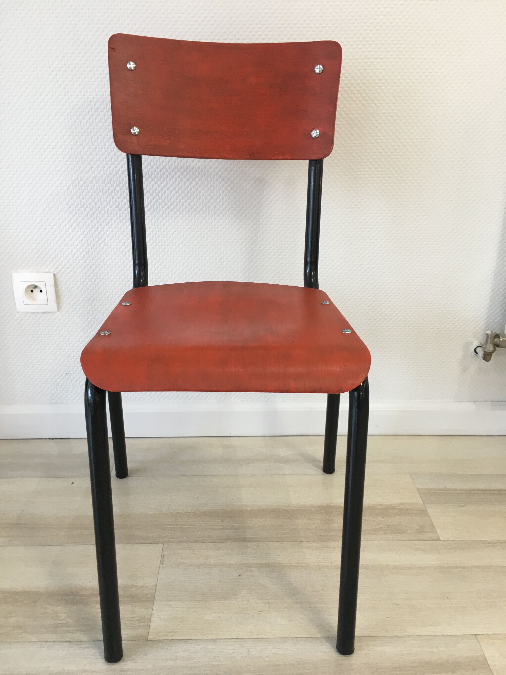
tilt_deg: -22.4
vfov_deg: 61.7
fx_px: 565
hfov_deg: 48.2
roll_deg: +0.9
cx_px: 253
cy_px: 338
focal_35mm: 29
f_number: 2.2
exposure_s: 1/33
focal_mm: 4.15
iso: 80
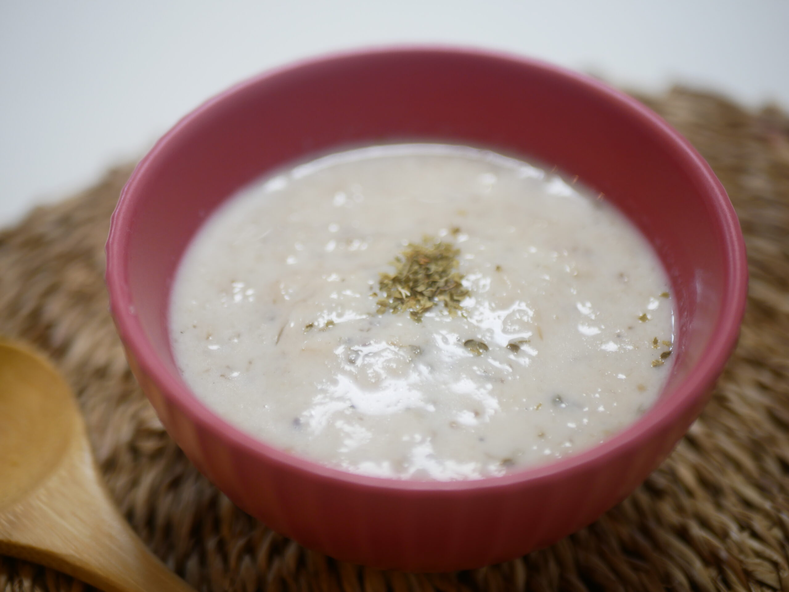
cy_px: 296
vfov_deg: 29.1
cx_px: 394
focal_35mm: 50
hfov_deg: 38.2
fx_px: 1140
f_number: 1.8
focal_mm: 25
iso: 250
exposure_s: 1/60
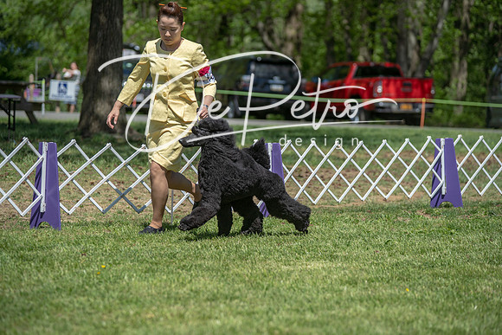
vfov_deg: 9.2
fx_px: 2092
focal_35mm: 150
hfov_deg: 13.7
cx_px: 251
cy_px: 168
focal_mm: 150
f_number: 4
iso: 125
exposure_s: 1/1000
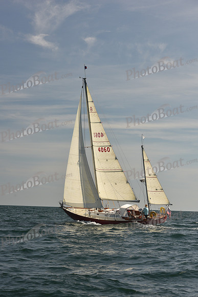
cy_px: 148
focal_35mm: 90
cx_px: 99
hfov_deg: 15.2
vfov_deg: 22.6
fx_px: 742
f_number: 7.1
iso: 250
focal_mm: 90
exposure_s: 1/640
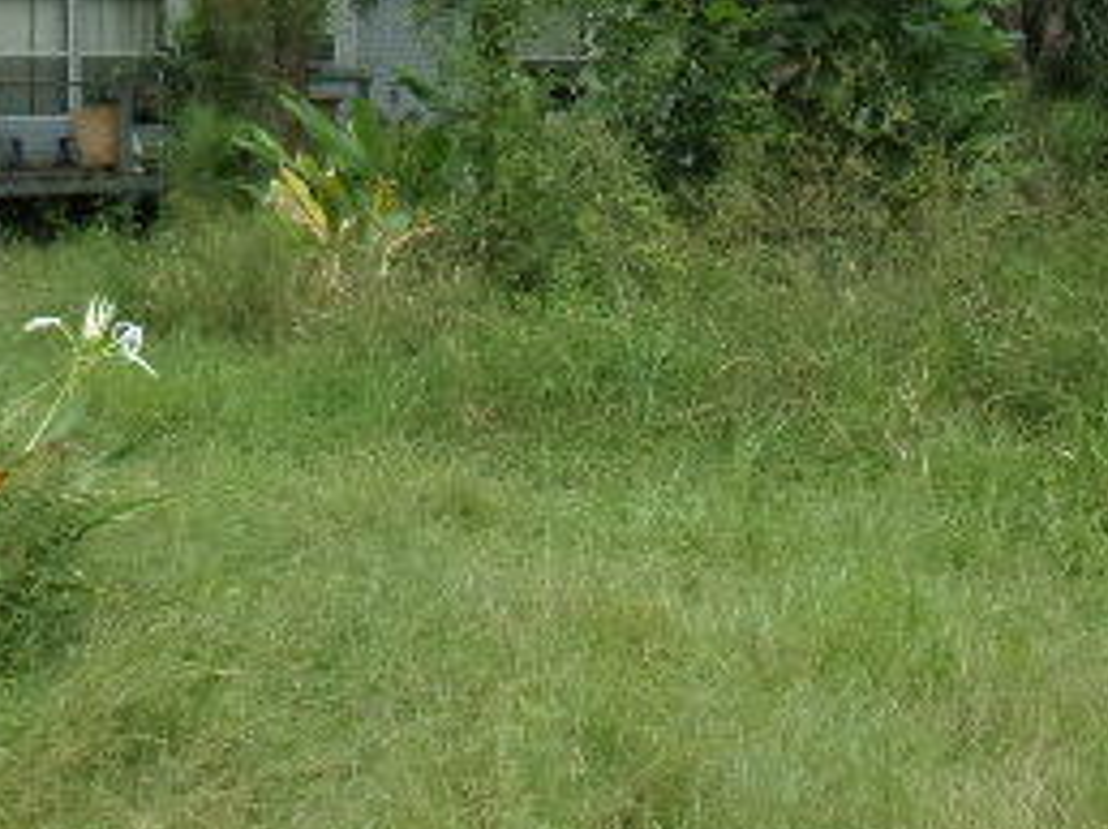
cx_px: -52
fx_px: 2622
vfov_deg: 17.1
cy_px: -176
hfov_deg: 22.7
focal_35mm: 82
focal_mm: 5.9
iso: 80
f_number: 3.7
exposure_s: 1/140
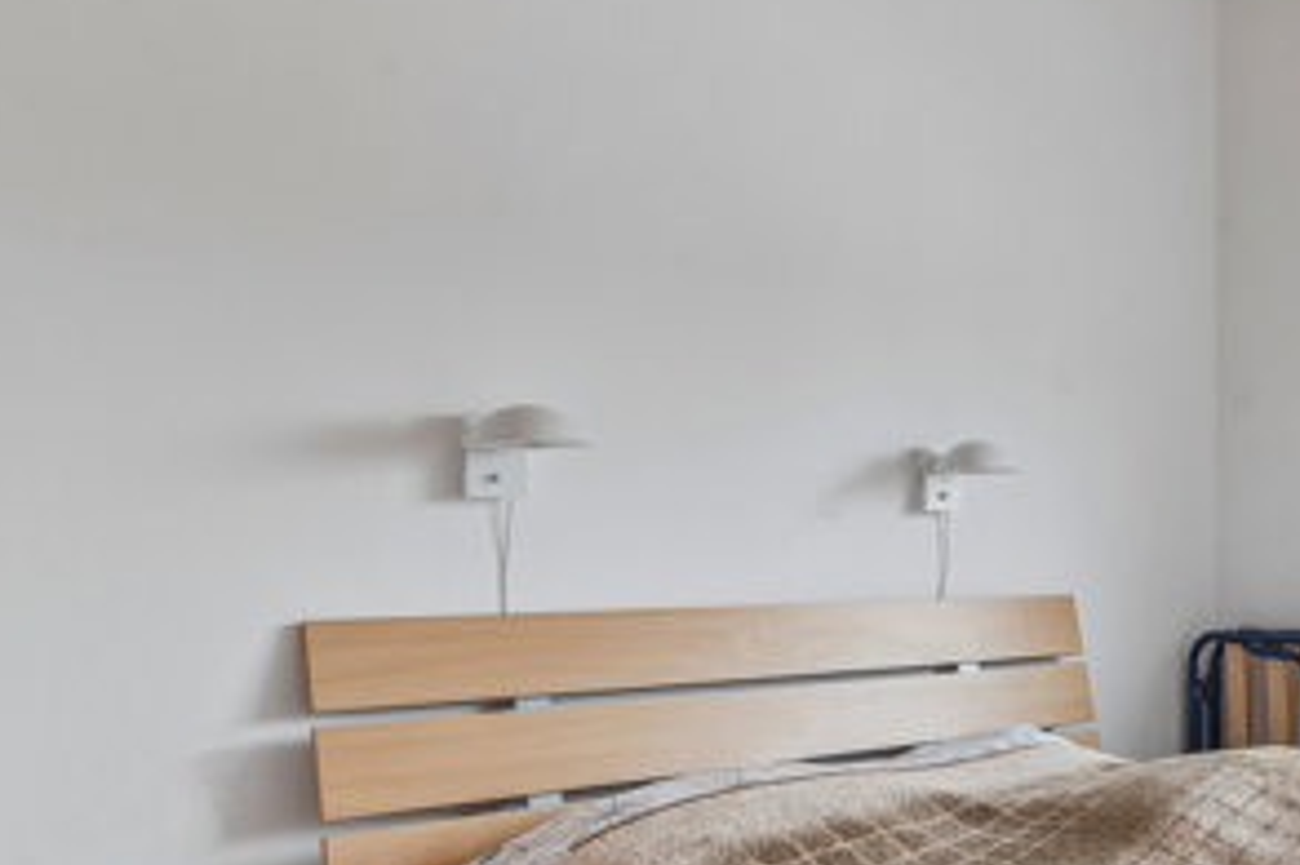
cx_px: 1313
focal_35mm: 41
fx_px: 1480
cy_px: 548
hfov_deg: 41.1
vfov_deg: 32.4
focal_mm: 15
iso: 250
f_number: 10
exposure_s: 1/5
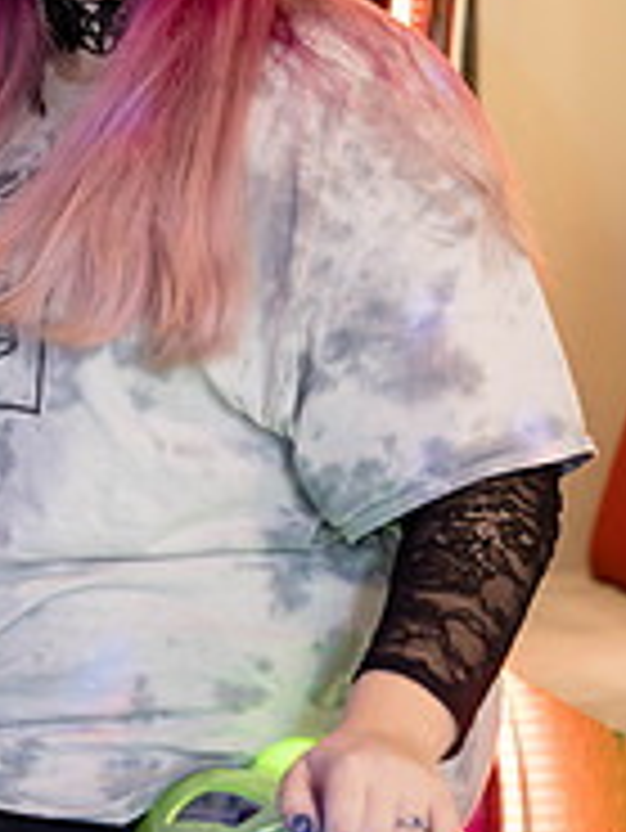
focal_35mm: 124
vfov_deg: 15.9
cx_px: -23
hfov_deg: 11.8
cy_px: 292
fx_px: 2986
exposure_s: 1/160
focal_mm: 53
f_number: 2.8
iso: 2000
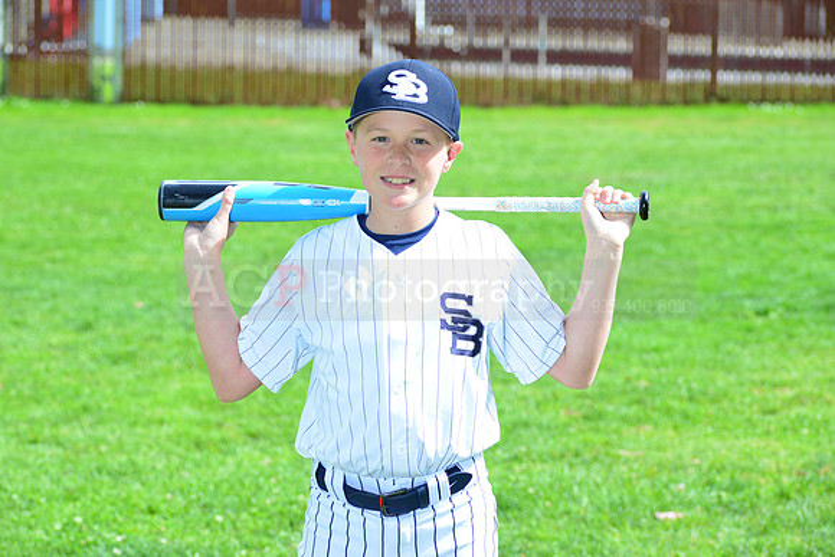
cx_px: 418
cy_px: 278
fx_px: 2691
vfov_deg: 11.8
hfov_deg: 17.6
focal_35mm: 116
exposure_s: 1/200
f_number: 8
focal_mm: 116
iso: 200
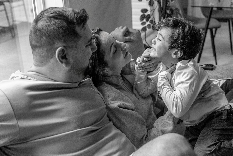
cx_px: 116
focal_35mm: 33
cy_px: 78
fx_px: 214
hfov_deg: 57.2
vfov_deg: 40.0
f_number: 2.8
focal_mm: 33
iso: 1250
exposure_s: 1/400
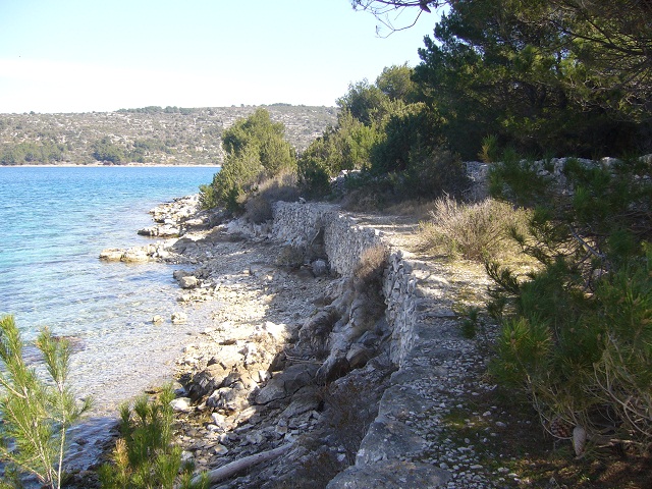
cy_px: 244
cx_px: 326
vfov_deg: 40.7
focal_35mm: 35
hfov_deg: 52.6
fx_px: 659
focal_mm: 5.8
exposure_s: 1/400
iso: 80
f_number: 2.8
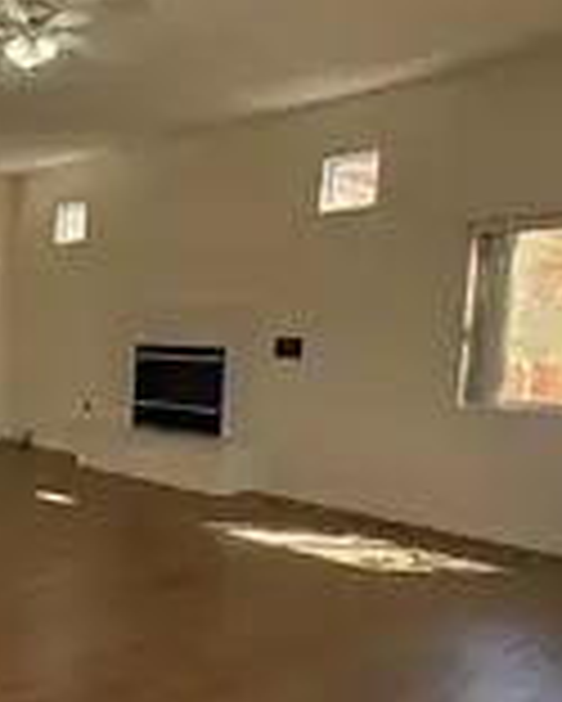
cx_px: -72
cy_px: 410
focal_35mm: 35
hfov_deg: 35.4
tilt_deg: -7.0
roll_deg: -1.0
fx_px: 727
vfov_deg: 51.3
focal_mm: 2.22
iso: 64
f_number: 2.2
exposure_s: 1/177
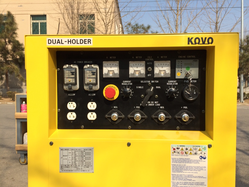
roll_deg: -0.3
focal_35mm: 29
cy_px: 94
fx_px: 209
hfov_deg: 61.7
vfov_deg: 48.2
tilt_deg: -2.1
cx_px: 124
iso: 32
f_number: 2.2
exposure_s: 1/1786
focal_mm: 4.15
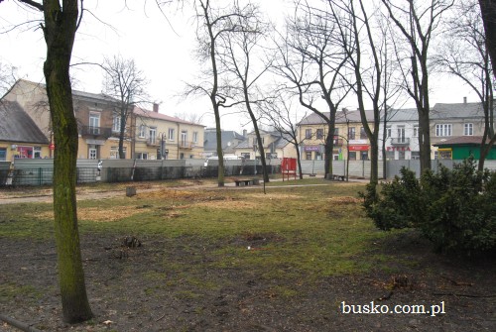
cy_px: 166
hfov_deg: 67.3
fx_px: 373
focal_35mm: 27
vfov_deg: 48.1
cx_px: 248
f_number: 8
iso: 800
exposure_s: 1/250
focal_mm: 18
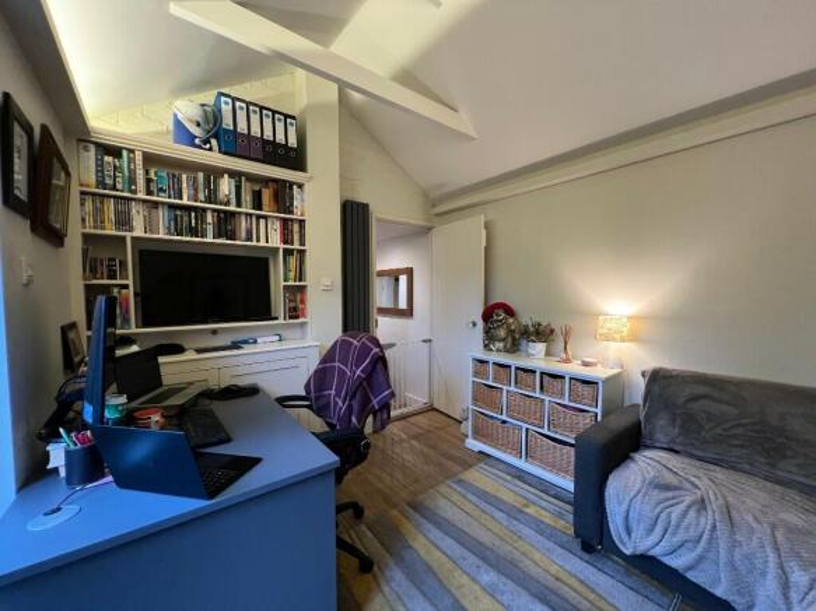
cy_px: 306
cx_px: 408
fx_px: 306
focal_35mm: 13
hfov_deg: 106.2
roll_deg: +0.0
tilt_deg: -0.9
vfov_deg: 89.9
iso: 400
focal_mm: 1.57
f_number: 1.8
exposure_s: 1/50
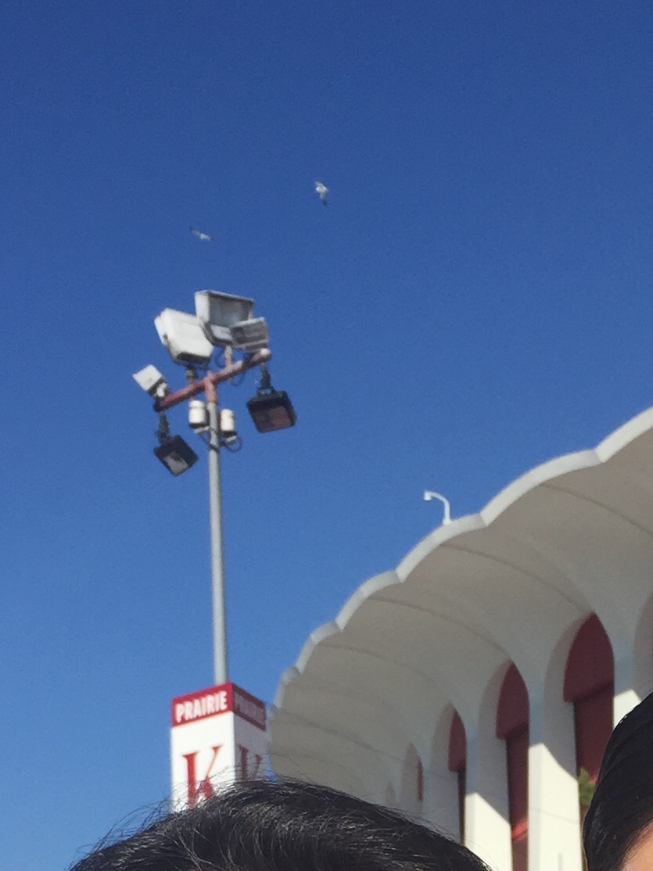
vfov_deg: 21.6
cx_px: 606
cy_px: 1008
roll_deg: +2.3
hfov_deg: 17.1
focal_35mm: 85
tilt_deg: +5.6
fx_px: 2139
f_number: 2.2
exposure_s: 1/2639
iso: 32
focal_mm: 4.15
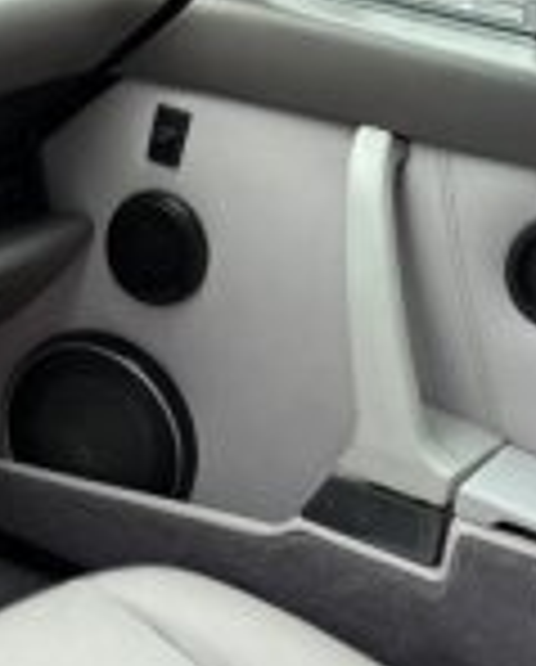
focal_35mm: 101
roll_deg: -3.5
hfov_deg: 14.1
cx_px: -311
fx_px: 1997
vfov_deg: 17.8
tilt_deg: -35.2
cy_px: 842
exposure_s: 1/49
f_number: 1.78
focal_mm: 6.76
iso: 200
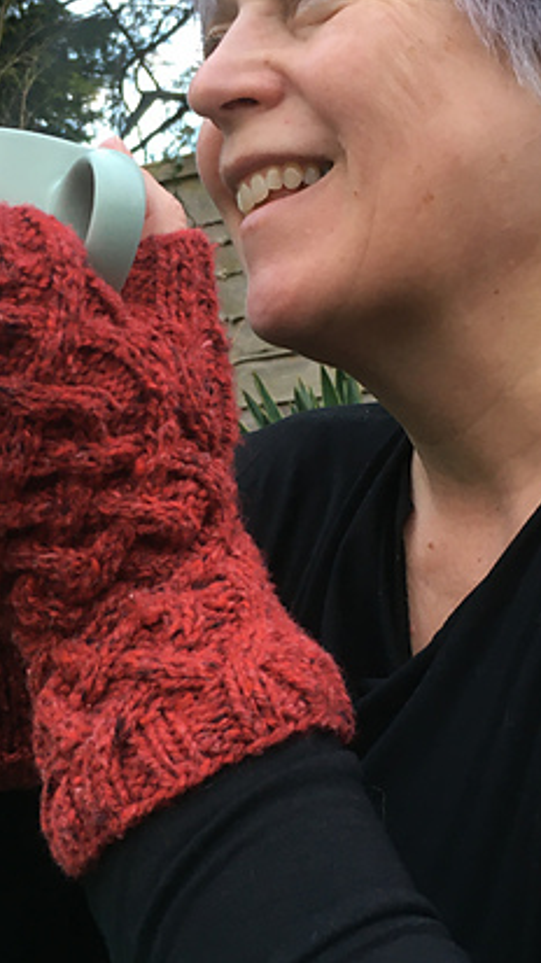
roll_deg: +0.1
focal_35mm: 49
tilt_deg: +4.5
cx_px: 203
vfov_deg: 42.1
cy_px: 459
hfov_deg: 24.3
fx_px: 1251
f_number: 2.2
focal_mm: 4.15
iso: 80
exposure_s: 1/33
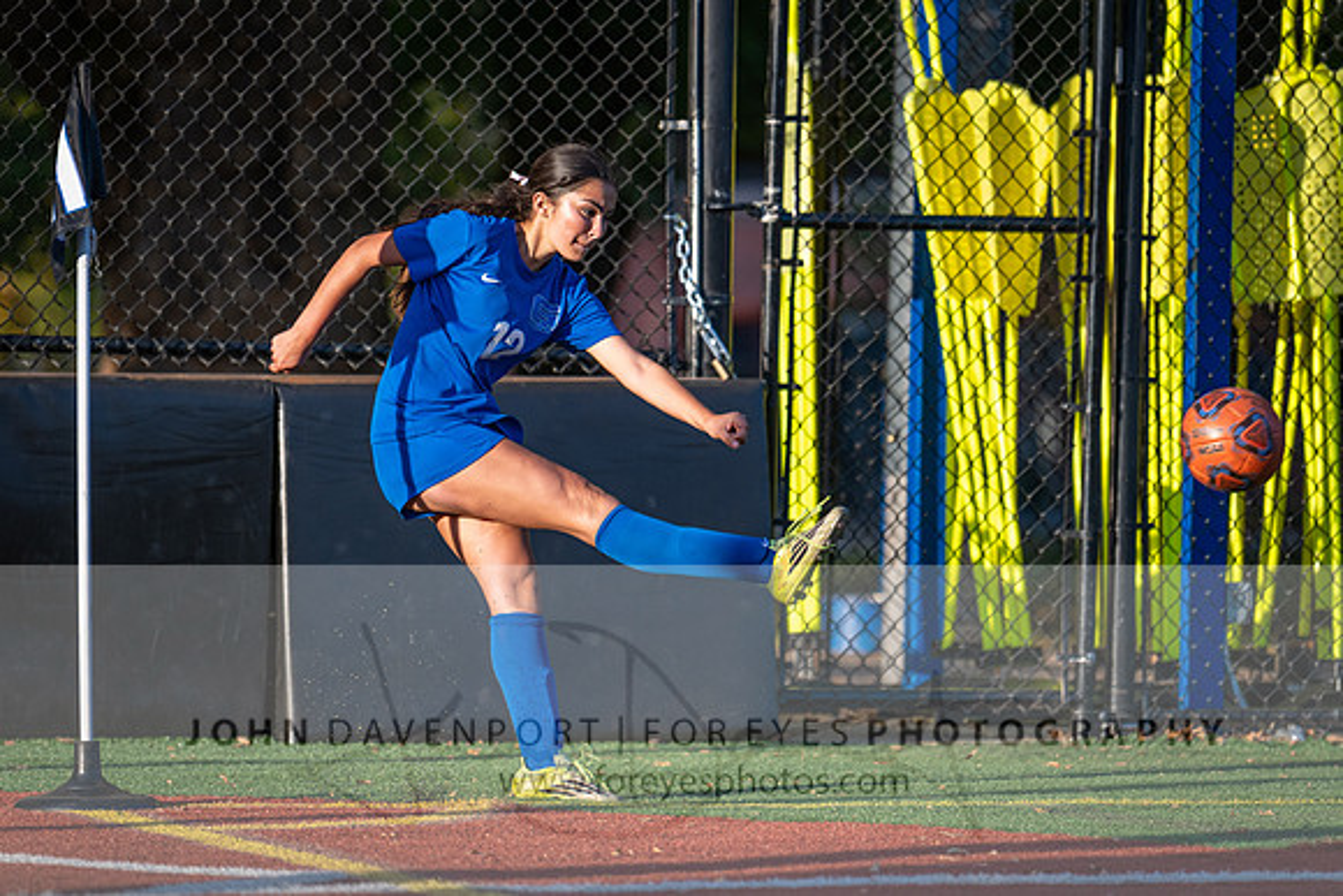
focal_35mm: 270
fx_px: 10062
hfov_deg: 7.6
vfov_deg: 5.1
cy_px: 365
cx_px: 608
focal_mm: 200
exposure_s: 1/2000
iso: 320
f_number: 2.8
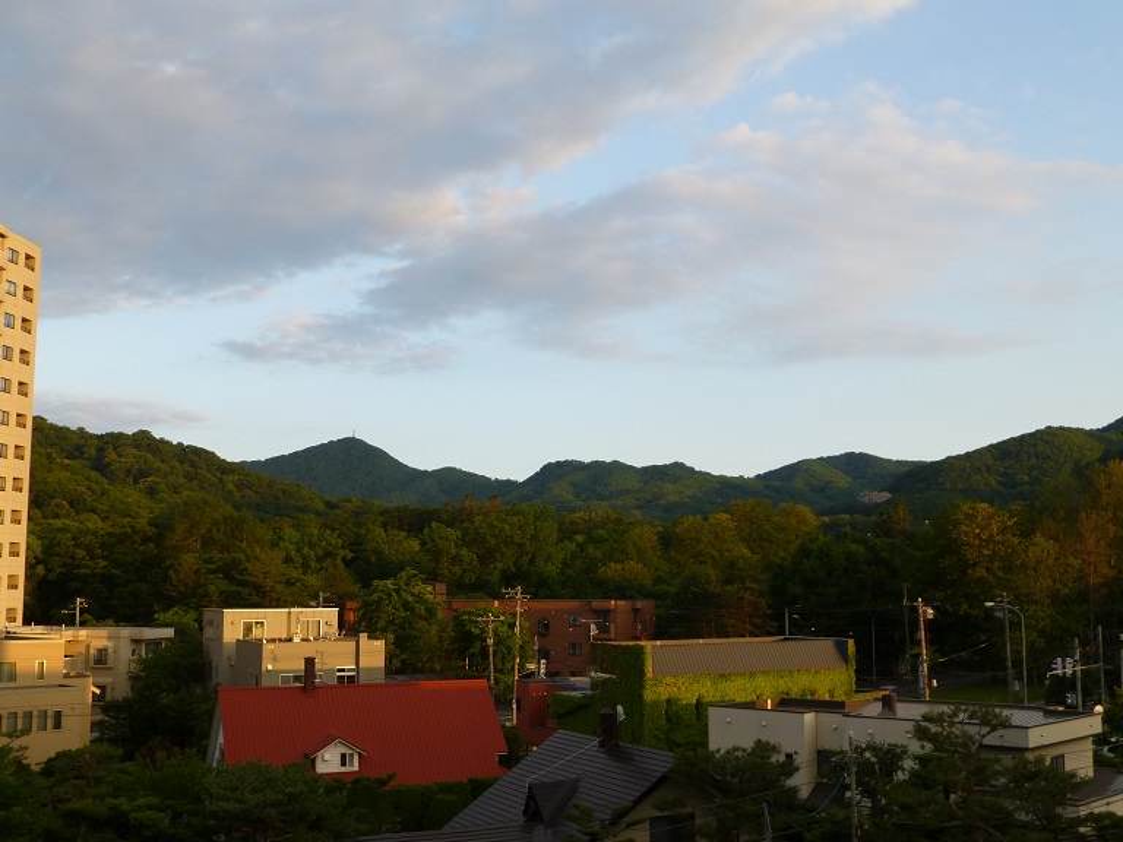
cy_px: 421
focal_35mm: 39
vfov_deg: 36.8
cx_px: 562
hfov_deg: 47.9
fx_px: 1265
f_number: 3.9
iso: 100
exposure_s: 1/200
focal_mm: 6.9
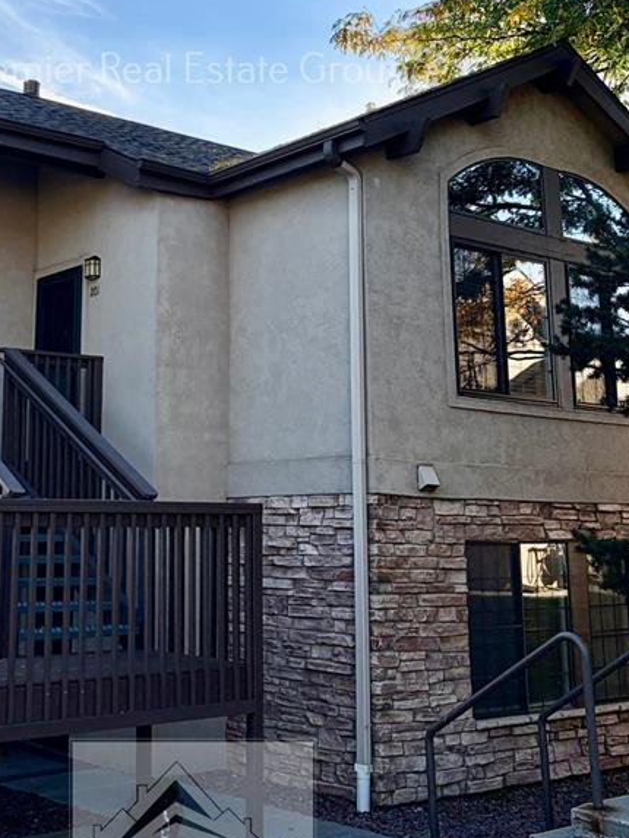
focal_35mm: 49
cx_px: 178
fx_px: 1187
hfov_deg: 29.3
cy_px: 254
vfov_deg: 38.3
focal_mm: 5.96
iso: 50
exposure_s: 1/2012
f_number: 1.6
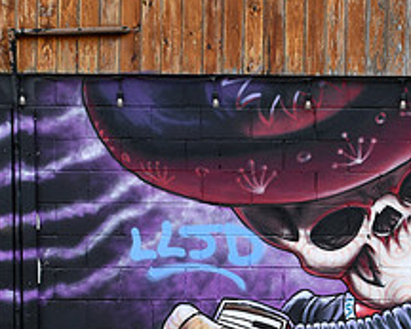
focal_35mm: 116
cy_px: 206
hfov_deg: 16.3
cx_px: 379
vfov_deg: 13.3
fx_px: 1412
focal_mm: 31
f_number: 8
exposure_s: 1/250
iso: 180
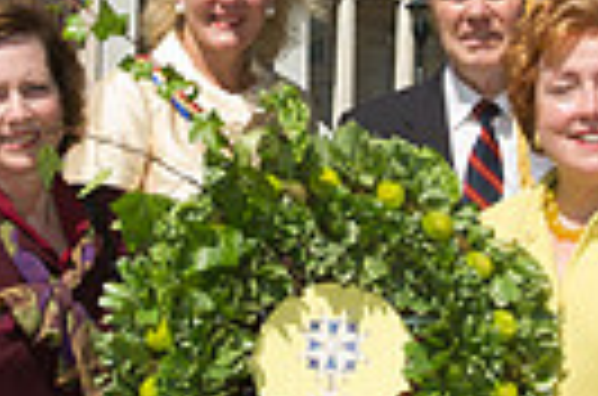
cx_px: 279
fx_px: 2171
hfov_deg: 15.7
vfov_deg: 10.3
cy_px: 18
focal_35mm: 131
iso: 200
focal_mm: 30
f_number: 9
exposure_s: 1/250
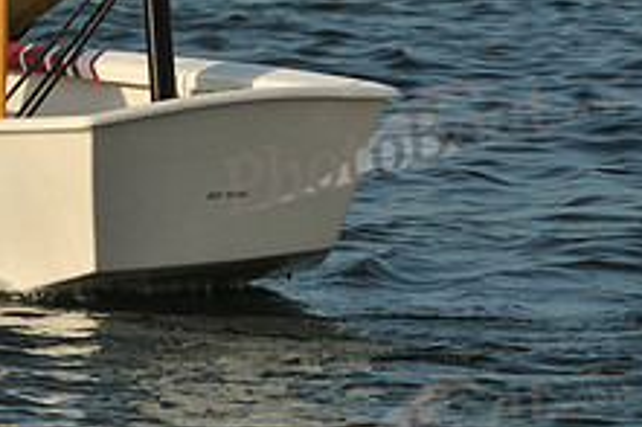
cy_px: 30
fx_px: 16822
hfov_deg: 2.2
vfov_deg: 1.5
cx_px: 73
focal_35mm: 944
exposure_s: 1/800
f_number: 9
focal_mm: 240
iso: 200
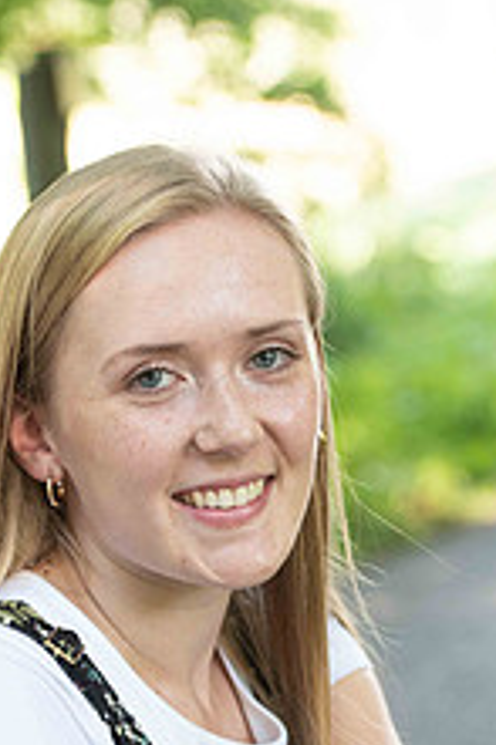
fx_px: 3291
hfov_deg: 8.6
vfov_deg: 12.8
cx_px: 270
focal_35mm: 159
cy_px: 644
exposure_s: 1/200
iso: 640
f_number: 3.5
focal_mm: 78
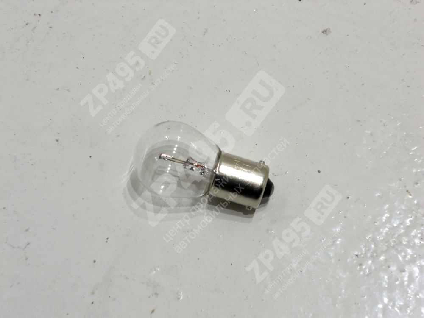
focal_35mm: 77
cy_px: 159
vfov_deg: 19.1
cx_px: 212
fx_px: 943
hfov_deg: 25.3
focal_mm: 13.9
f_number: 5.9
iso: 200
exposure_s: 1/30
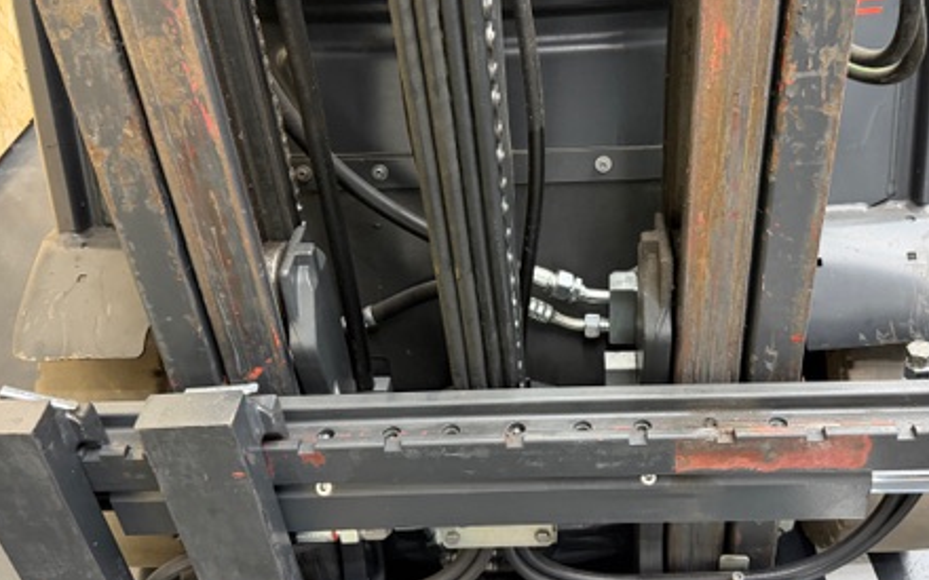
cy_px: 274
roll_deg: +4.0
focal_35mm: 37
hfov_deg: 52.6
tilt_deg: -35.1
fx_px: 937
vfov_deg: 34.4
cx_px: 528
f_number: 1.78
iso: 320
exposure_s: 1/50
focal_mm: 6.76
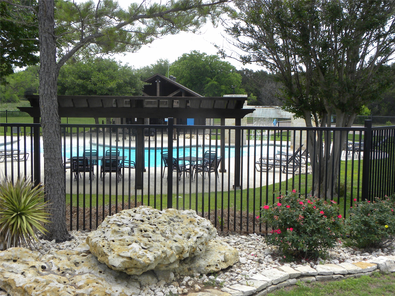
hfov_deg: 41.2
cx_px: 198
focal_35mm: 46
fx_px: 525
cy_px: 148
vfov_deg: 31.5
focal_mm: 8.2
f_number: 4.5
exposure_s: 1/204
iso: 64
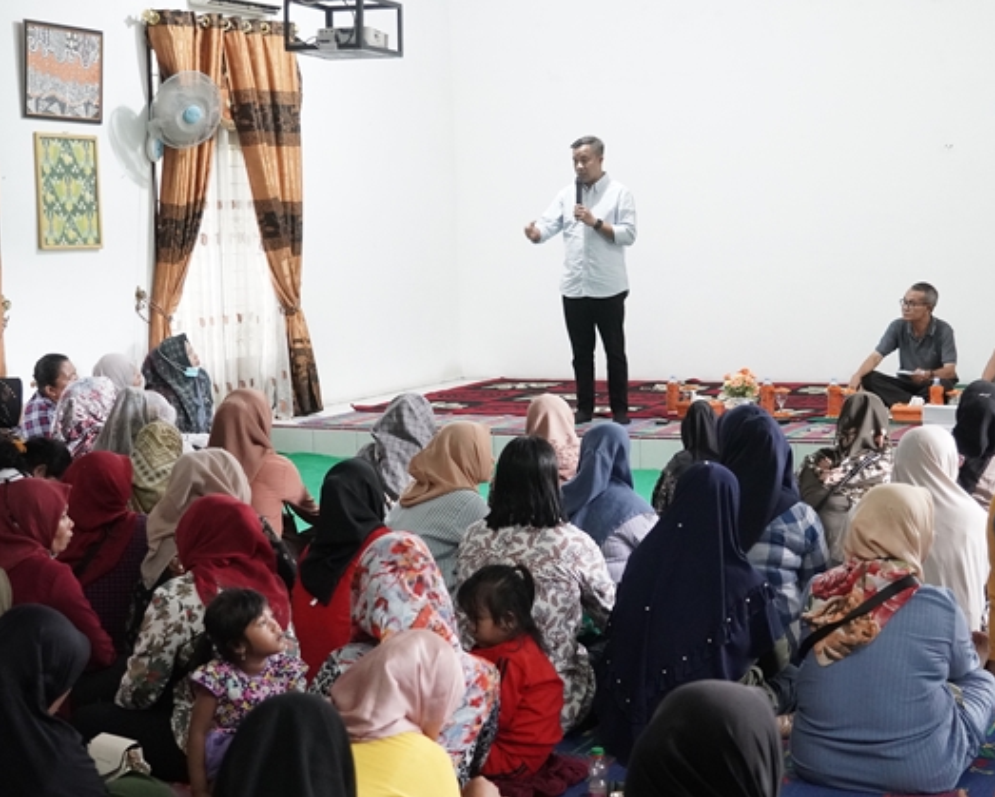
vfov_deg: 24.6
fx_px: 1827
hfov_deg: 30.4
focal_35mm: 62
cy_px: 400
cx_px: 575
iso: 6400
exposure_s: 1/100
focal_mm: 36
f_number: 4
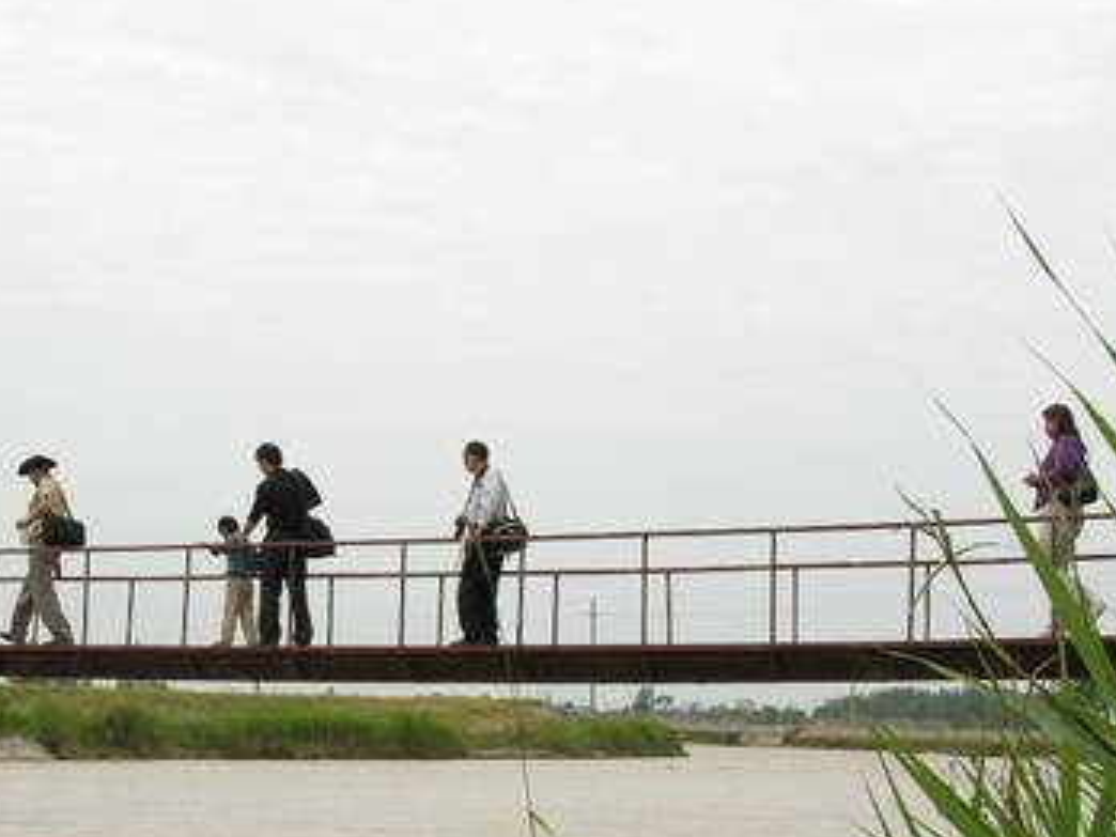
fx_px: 2225
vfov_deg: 21.2
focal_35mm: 69
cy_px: 545
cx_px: 269
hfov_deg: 27.7
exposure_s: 1/250
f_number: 7.3
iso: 100
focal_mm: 10.2
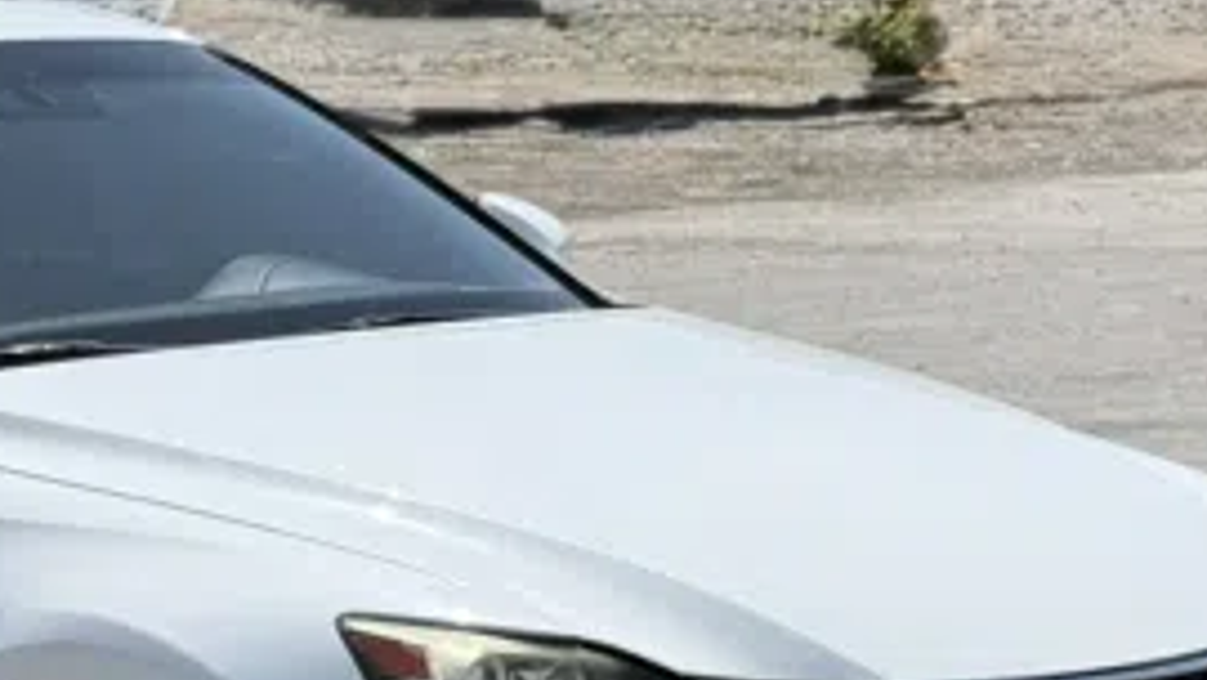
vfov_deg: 9.8
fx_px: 3969
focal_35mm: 124
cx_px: 58
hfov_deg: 17.0
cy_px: 412
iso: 64
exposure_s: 1/7143
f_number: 1.78
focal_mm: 6.76
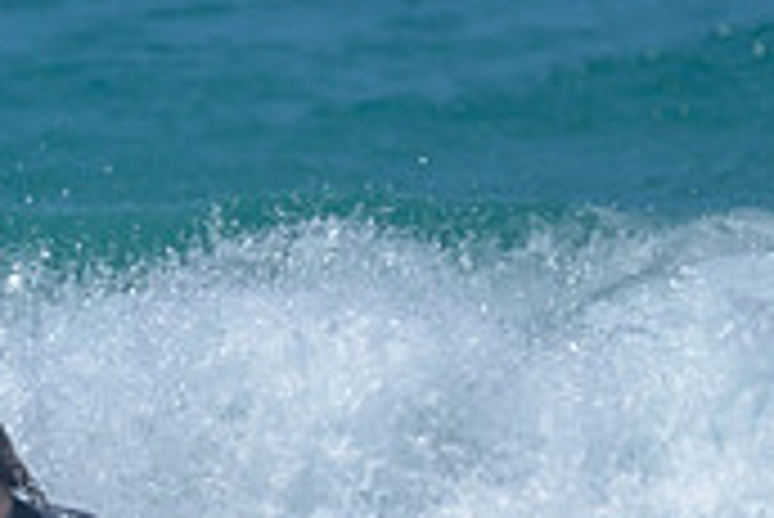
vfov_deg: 0.4
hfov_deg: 0.6
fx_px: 72880
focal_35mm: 3387
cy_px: 587
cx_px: 18
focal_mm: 800
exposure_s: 1/2500
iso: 220
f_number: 6.3
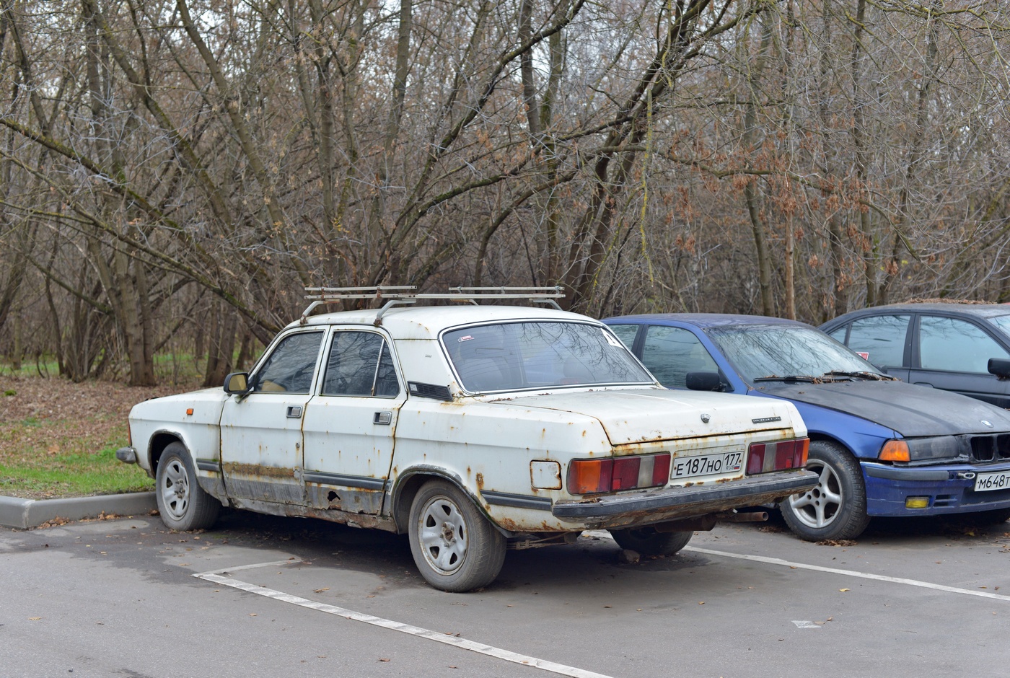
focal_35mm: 50
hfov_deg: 39.5
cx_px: 505
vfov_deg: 27.1
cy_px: 339
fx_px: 1406
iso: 320
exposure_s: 1/160
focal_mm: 50
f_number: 5
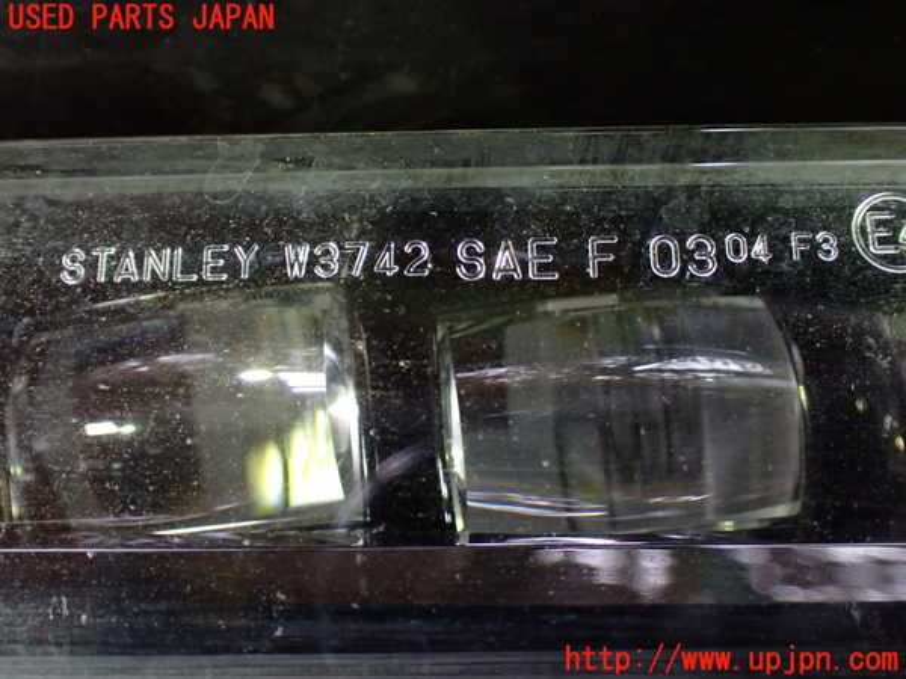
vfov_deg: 37.7
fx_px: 995
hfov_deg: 49.0
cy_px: 340
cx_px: 453
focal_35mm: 38
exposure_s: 1/40
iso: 800
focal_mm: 6.83
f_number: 2.7
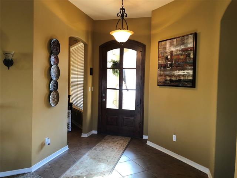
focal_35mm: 28
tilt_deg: -1.2
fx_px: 192
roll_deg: -1.2
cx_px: 118
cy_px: 89
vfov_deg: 49.7
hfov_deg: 63.4
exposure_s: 1/15
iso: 40
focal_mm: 4
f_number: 1.8
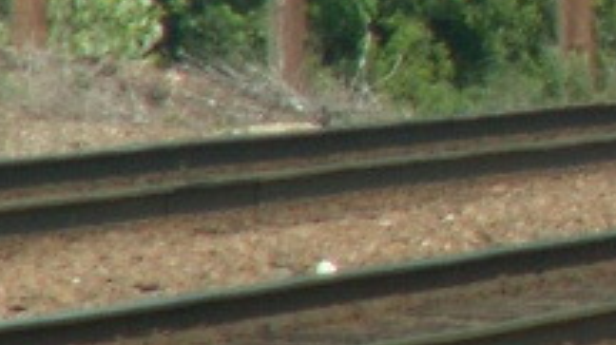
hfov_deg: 1.0
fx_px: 35409
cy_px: -111
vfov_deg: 0.6
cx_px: 1346
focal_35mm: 2170
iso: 50
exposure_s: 1/320
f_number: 5
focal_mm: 69.45
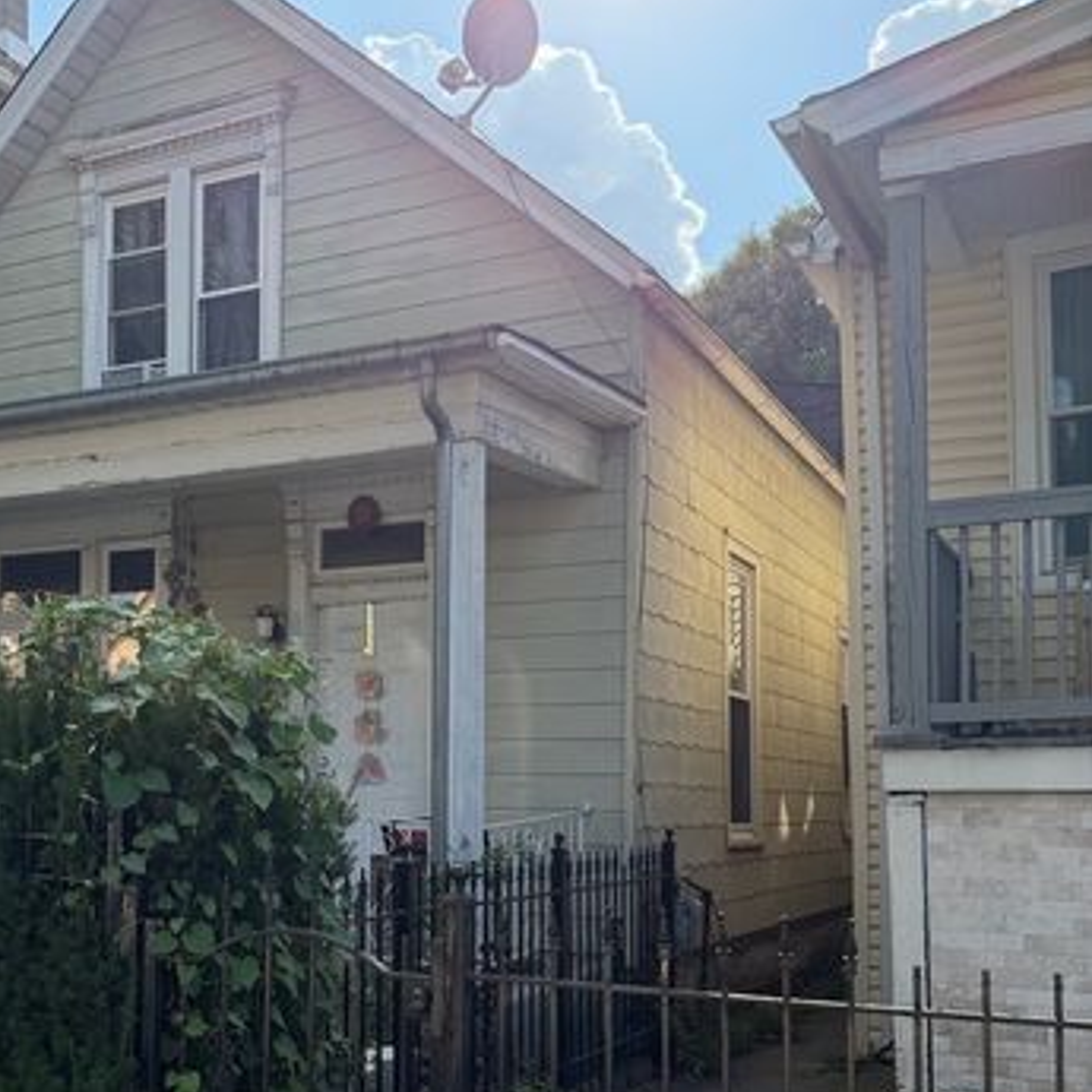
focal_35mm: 41
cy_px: 720
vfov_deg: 40.5
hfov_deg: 40.0
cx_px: 304
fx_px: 1463
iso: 100
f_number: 1.78
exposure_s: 1/2445
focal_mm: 6.76
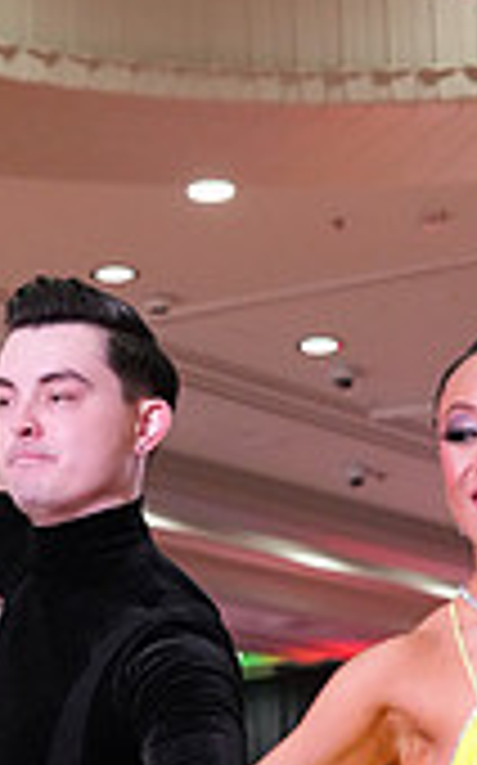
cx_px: 430
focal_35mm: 174
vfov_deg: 11.7
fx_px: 3625
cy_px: 1035
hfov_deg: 7.5
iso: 5000
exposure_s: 1/320
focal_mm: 50
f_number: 5
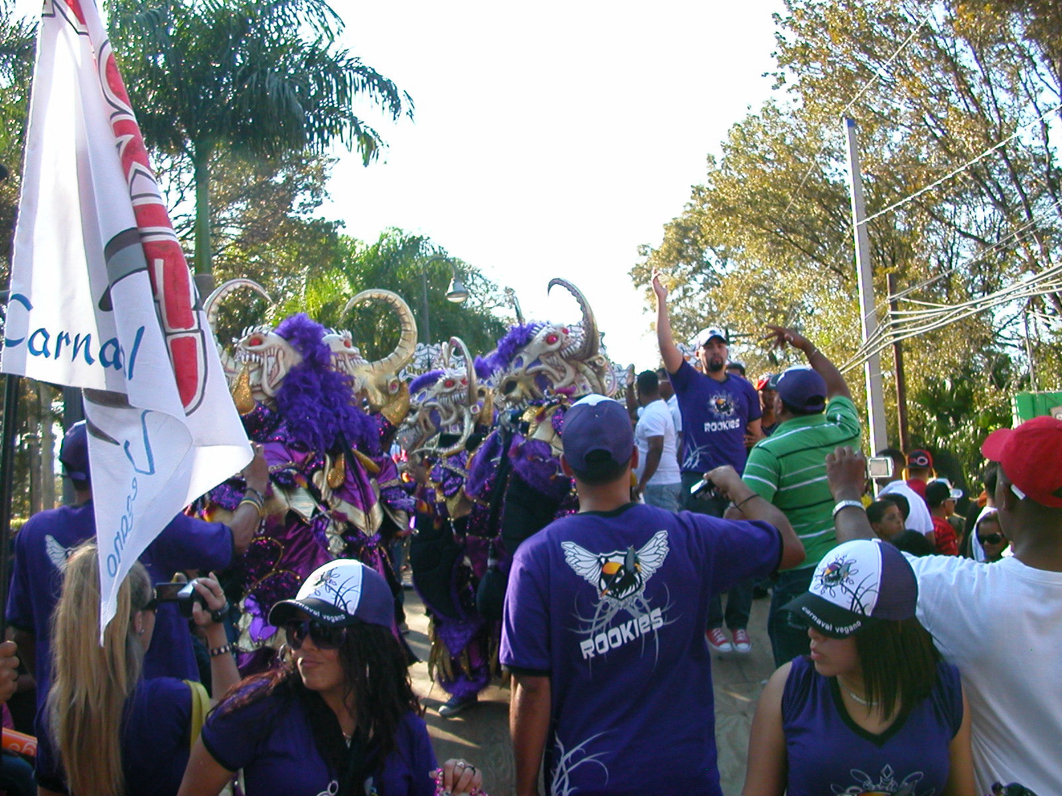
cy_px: 398
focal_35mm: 37
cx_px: 531
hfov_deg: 50.1
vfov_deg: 38.7
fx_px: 1135
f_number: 2.7
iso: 100
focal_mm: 5.6
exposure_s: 1/345
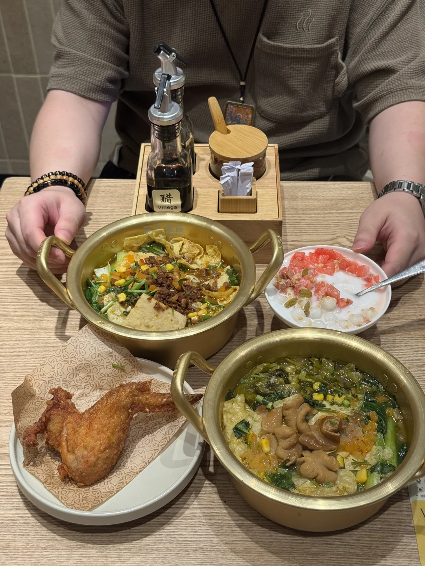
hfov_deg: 30.3
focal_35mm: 48
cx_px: 212
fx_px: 786
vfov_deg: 39.7
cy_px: 283
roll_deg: +1.5
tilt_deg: -43.6
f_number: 1.78
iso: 64
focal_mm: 6.76
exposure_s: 1/318
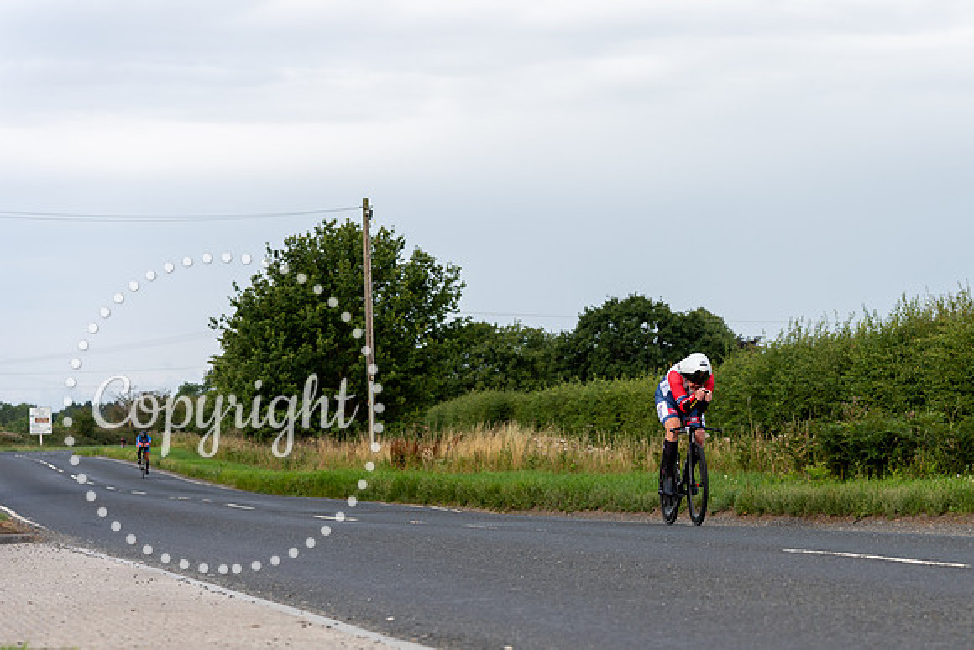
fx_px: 2813
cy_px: 463
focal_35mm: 104
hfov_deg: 19.5
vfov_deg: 13.1
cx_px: 693
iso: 125
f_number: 4
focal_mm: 73
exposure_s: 1/640
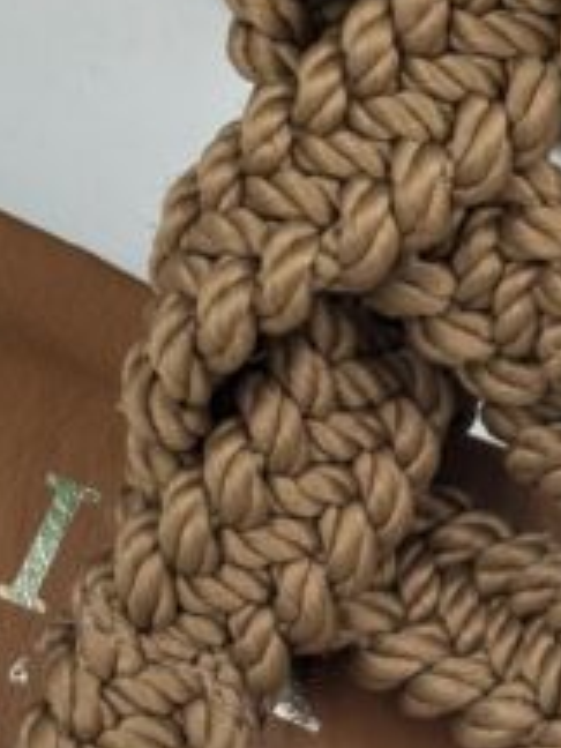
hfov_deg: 8.3
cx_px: 87
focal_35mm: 178
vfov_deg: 11.1
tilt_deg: -63.1
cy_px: 232
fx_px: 3846
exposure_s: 1/434
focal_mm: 6.76
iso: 64
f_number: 1.78
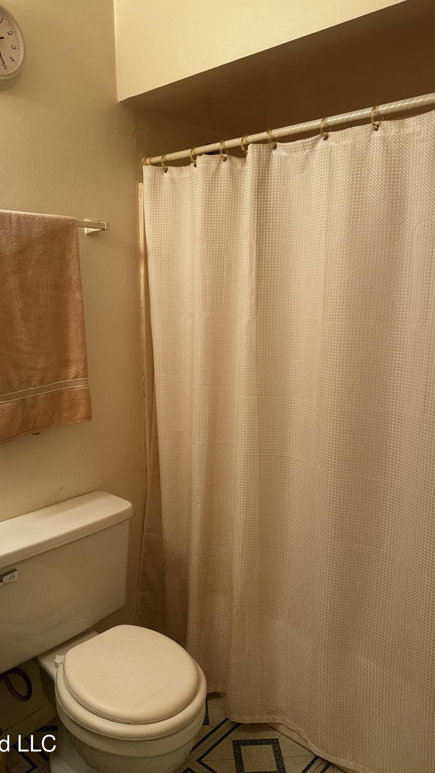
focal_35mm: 27
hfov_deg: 42.8
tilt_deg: -8.6
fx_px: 554
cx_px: 192
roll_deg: +0.0
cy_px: 381
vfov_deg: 69.9
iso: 200
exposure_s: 1/120
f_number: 1.78
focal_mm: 6.86
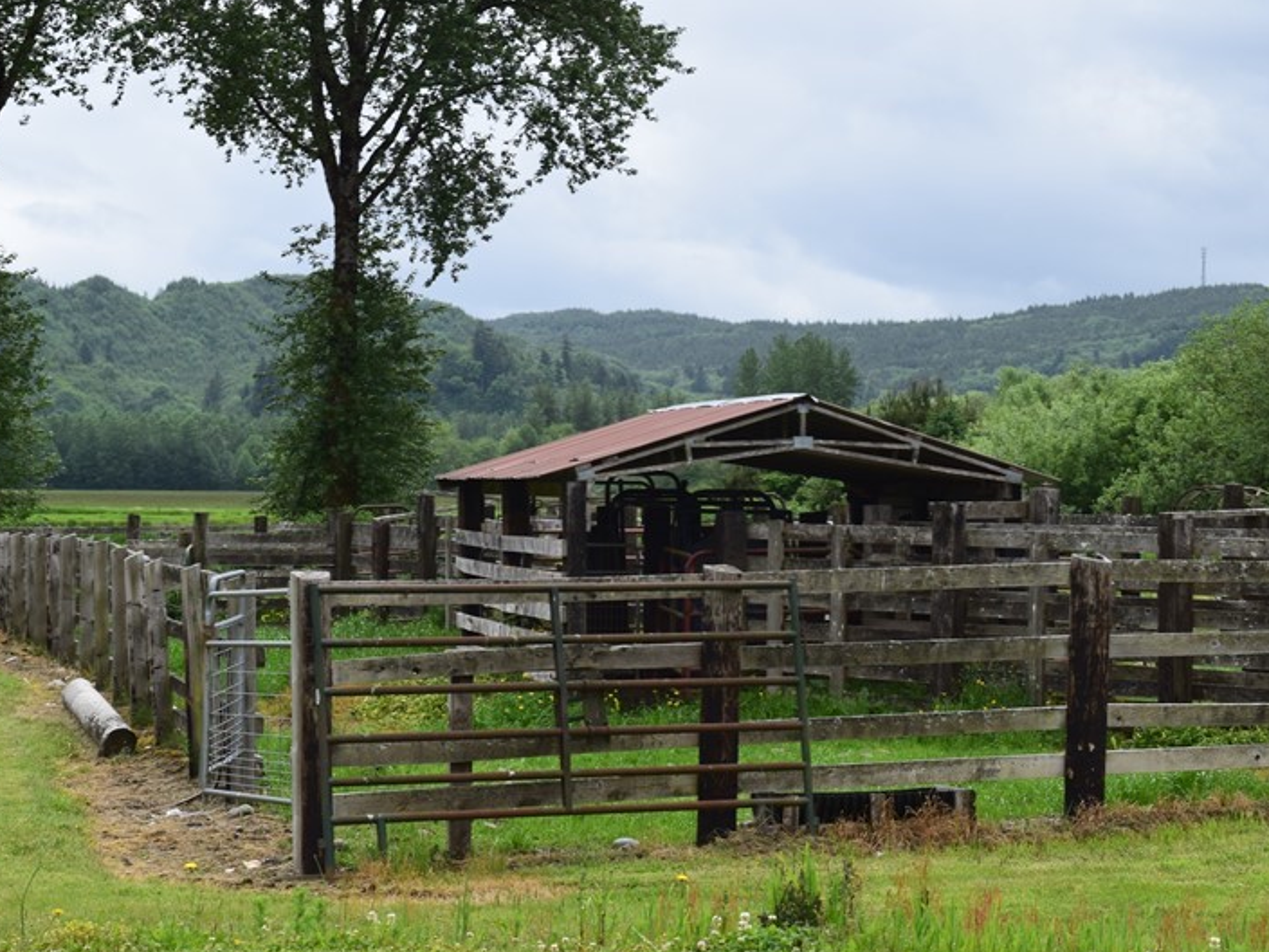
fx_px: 3263
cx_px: 752
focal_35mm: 89
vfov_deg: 16.6
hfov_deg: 22.0
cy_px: 501
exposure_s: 1/320
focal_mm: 40
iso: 400
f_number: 10
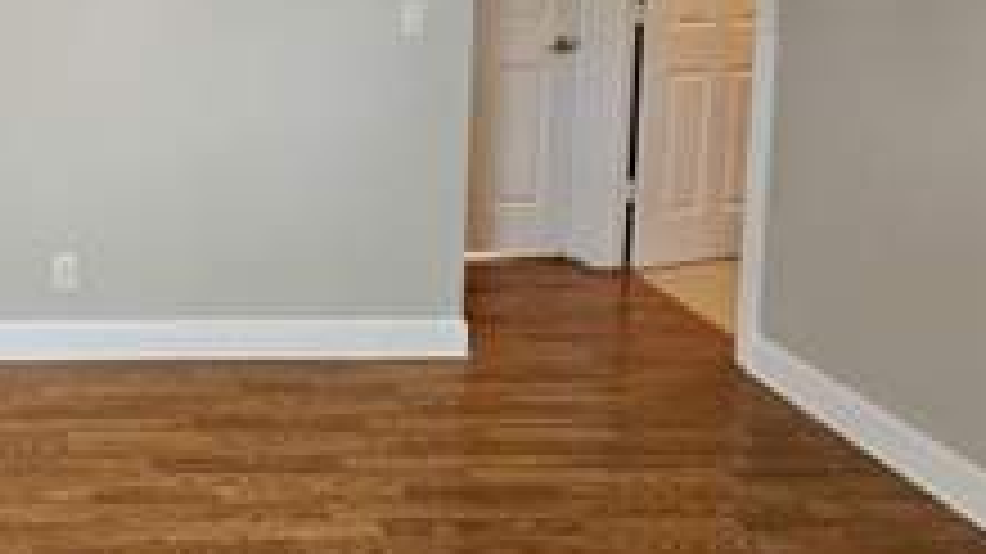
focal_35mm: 31
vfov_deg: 34.1
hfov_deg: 53.3
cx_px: 68
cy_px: -11
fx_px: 810
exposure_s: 1/60
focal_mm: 2.2
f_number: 2.2
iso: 250
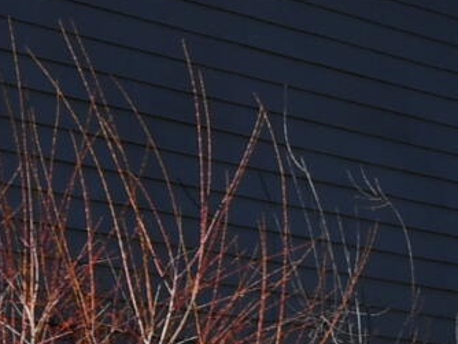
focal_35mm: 345
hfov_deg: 5.2
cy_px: 288
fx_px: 4568
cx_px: -1314
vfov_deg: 4.3
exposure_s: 1/400
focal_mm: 27
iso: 100
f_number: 10
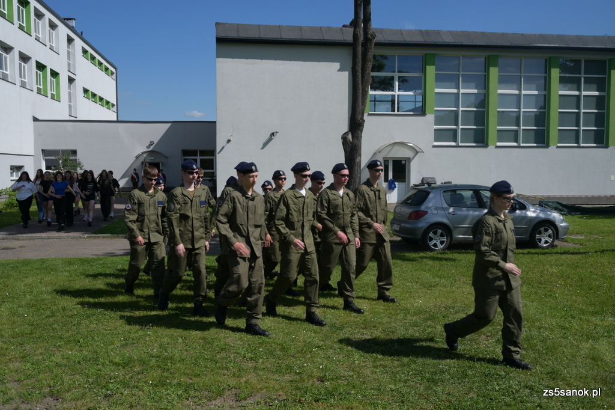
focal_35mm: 33
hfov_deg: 57.2
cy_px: 205
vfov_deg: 39.9
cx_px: 308
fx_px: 564
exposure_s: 1/200
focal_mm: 33
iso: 100
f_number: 11
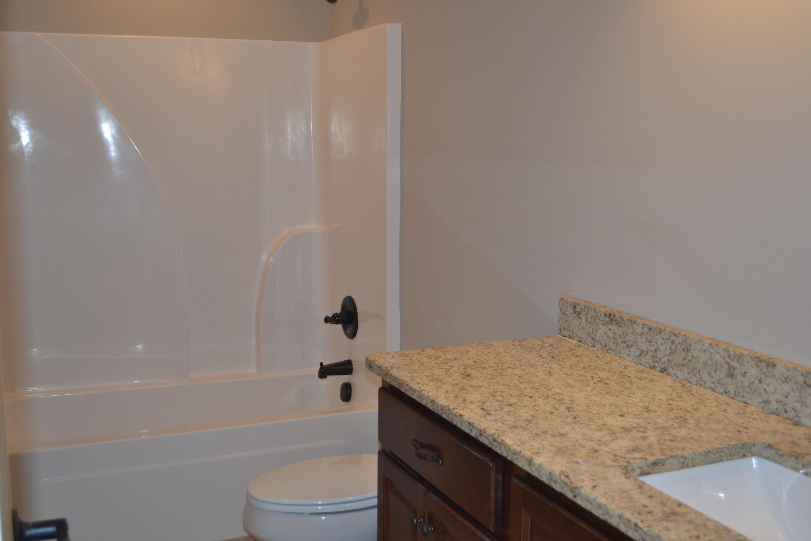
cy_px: 270
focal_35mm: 39
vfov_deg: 34.2
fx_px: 879
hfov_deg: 49.6
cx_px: 406
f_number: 4.2
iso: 400
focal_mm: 26
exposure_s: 1/60
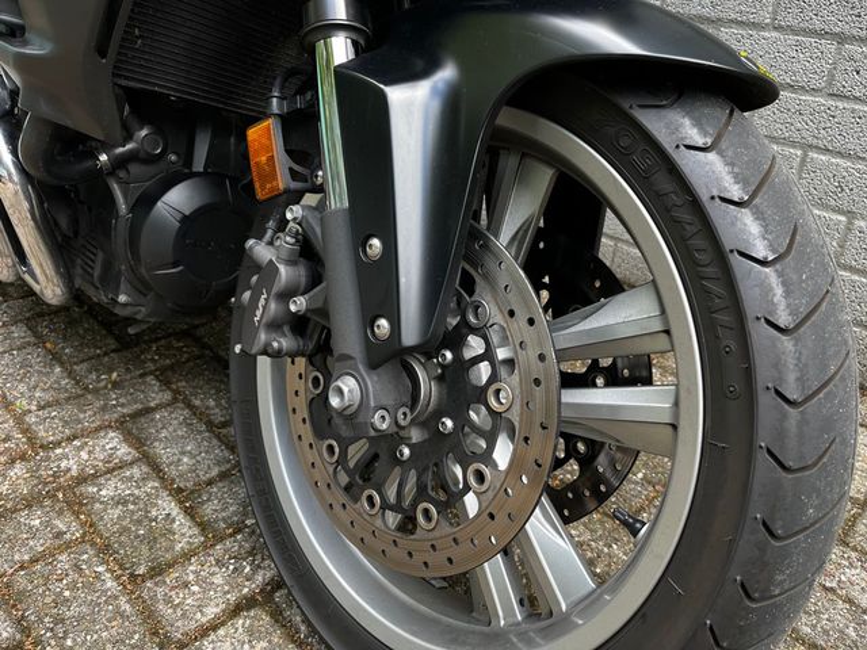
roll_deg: -4.9
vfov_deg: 53.1
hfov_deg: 67.3
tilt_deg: -26.5
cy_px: 325
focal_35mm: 26
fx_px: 651
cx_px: 434
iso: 50
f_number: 1.6
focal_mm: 5.1
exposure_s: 1/121
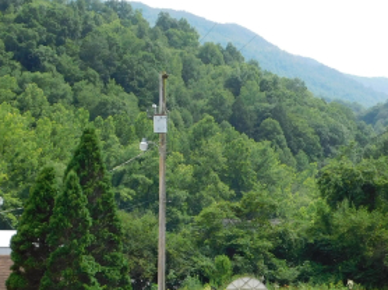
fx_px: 806
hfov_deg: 27.0
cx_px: 174
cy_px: 238
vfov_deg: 20.2
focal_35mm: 72
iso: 125
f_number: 3.2
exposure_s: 1/640
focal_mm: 5.3
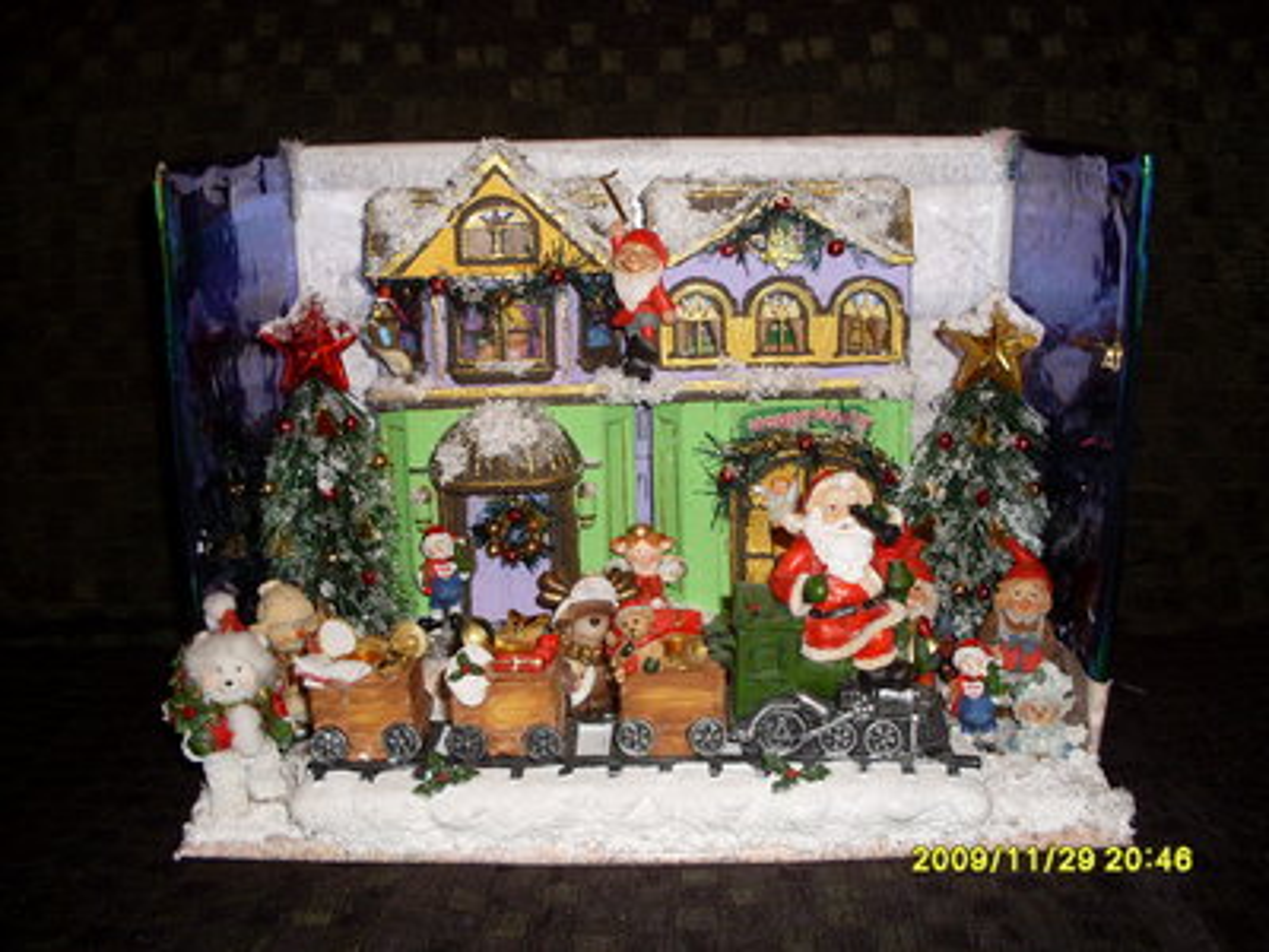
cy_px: 476
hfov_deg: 49.0
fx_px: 1393
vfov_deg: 37.7
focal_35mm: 38
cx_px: 634
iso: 100
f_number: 2.8
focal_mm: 6.3
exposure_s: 1/45
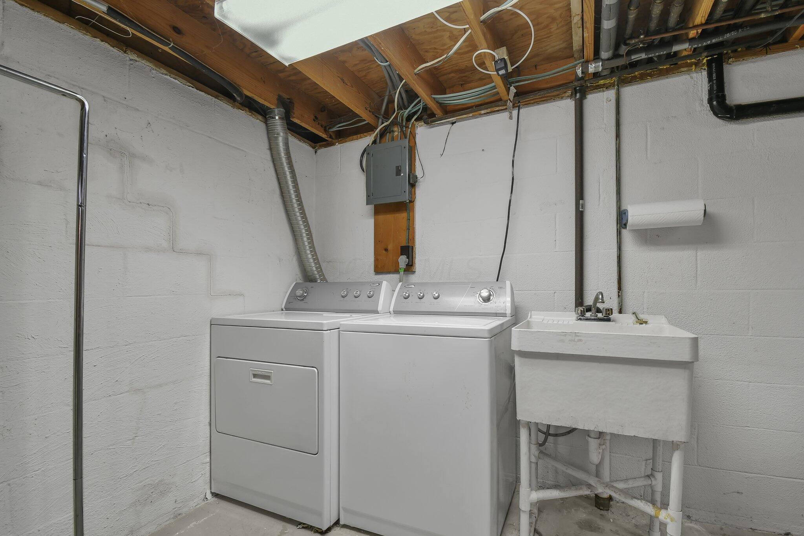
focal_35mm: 15
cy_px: 268
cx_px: 402
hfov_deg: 100.4
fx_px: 335
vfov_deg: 77.3
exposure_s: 1/13
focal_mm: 10
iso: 640
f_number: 7.1
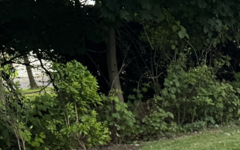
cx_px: 429
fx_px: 674
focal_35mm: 103
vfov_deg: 11.8
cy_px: 262
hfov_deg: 16.8
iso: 80
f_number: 1.78
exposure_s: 1/362
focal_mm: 6.76
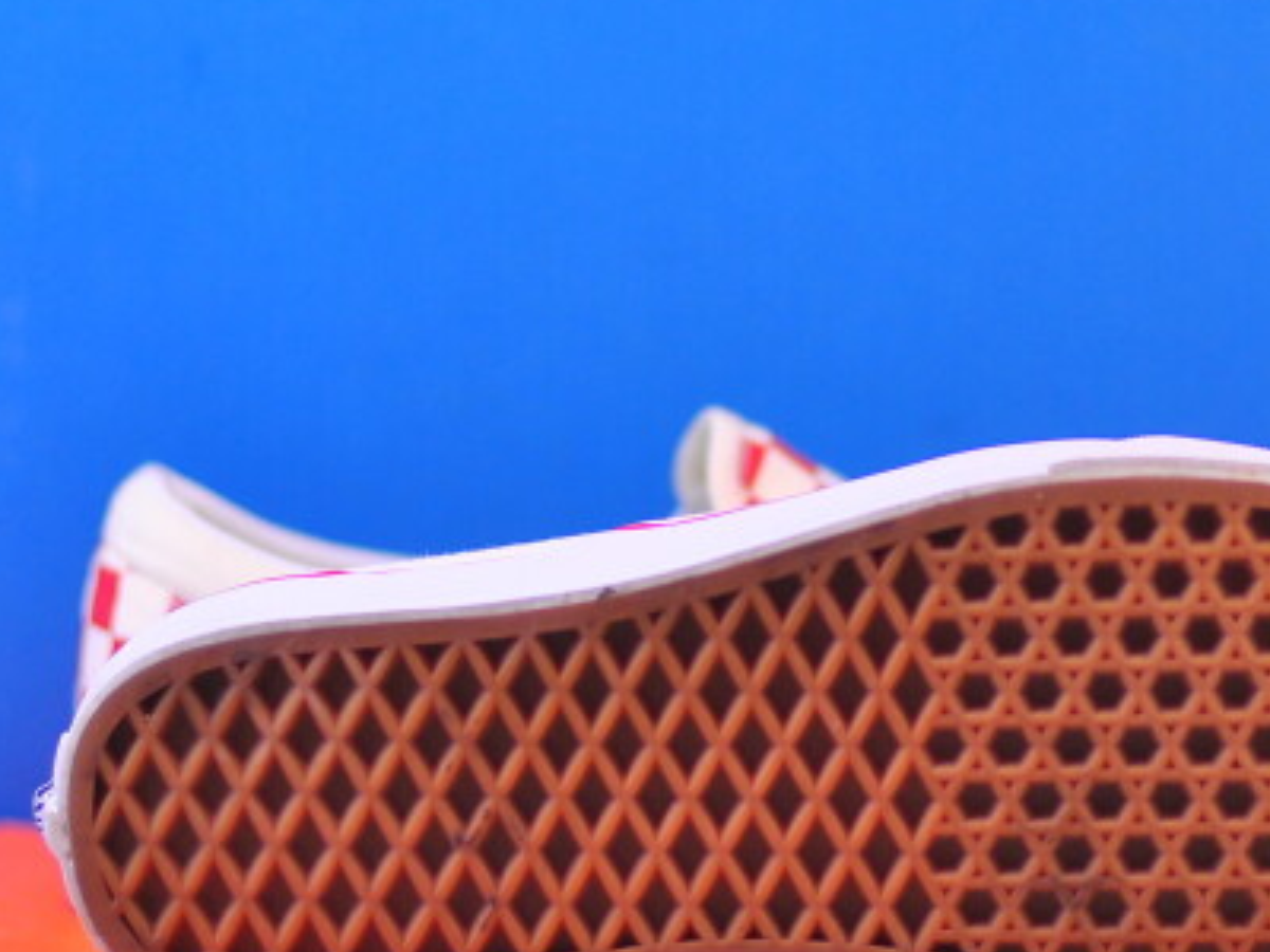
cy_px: 389
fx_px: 5283
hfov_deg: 13.7
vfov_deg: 10.3
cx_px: 845
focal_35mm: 144
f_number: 2
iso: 250
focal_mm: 50
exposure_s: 1/320
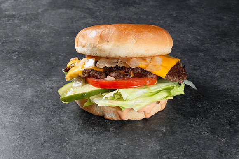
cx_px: 123
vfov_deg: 21.8
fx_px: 415
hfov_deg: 32.2
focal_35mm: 62
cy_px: 74
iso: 250
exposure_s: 1/200
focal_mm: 50
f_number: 13
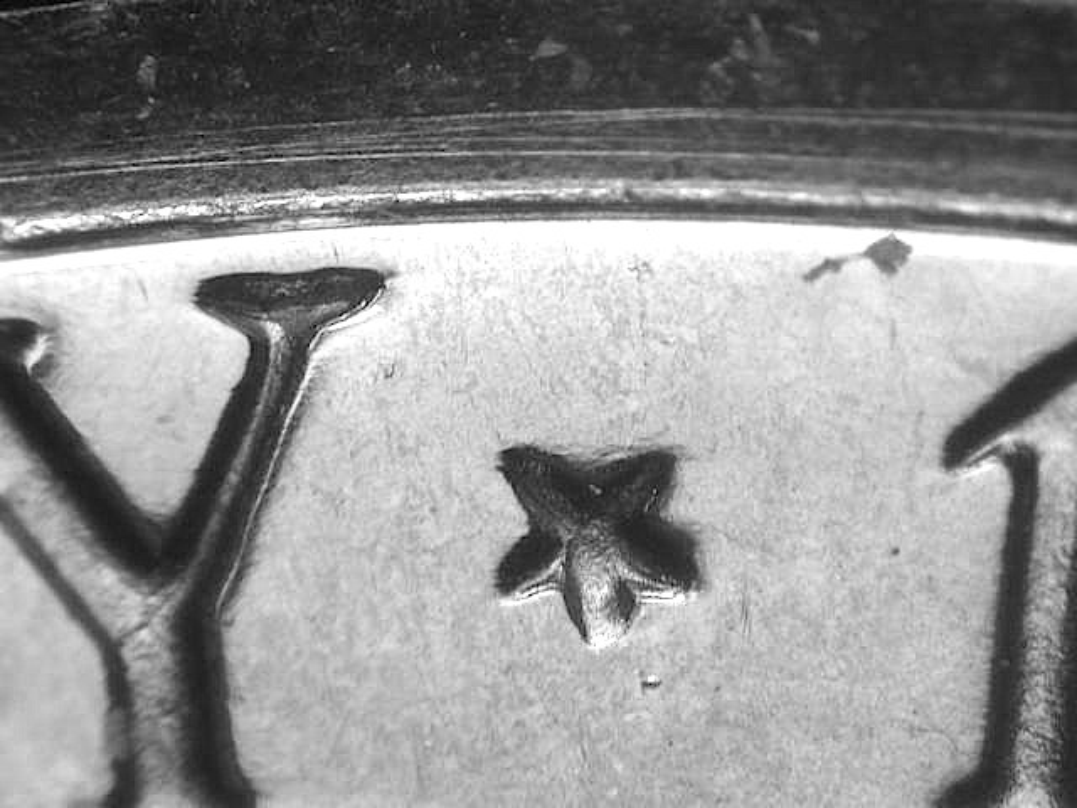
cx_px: 538
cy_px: 404
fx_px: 4791
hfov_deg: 12.8
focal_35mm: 154
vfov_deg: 9.6
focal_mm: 32
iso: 100
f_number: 5.1
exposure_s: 1/10
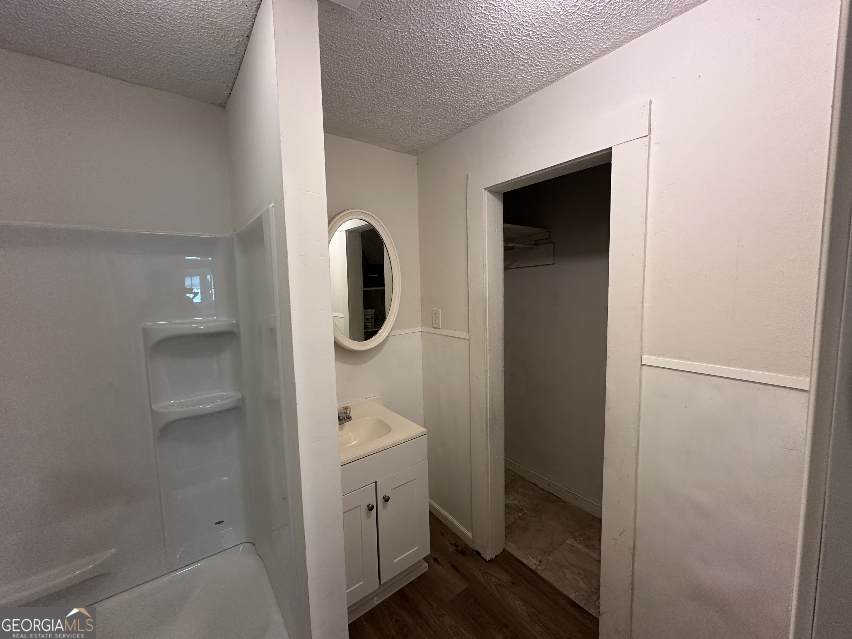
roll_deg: +1.0
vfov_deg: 85.7
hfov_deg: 102.1
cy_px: 320
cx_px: 426
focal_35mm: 14
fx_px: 345
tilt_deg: -4.8
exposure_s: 1/60
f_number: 2.2
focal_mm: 2.22
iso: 200
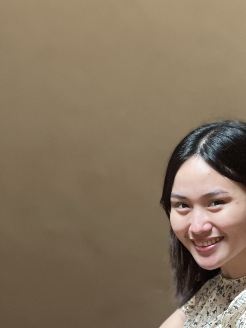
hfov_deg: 8.4
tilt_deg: -30.6
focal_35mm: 176
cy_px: 185
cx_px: 267
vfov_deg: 11.2
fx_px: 1667
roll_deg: +0.7
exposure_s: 1/121
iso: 200
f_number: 2.2
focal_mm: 7.5
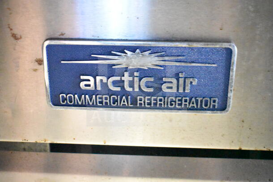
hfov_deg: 43.6
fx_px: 341
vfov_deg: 29.9
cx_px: 136
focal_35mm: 45
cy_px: 91
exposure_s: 1/13
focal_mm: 30
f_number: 4.2
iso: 25600
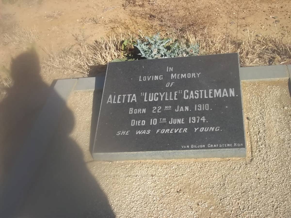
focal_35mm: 50
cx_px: 146
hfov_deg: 38.2
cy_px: 109
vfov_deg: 29.1
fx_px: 420
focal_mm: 8.8
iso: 80
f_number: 7
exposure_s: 1/250
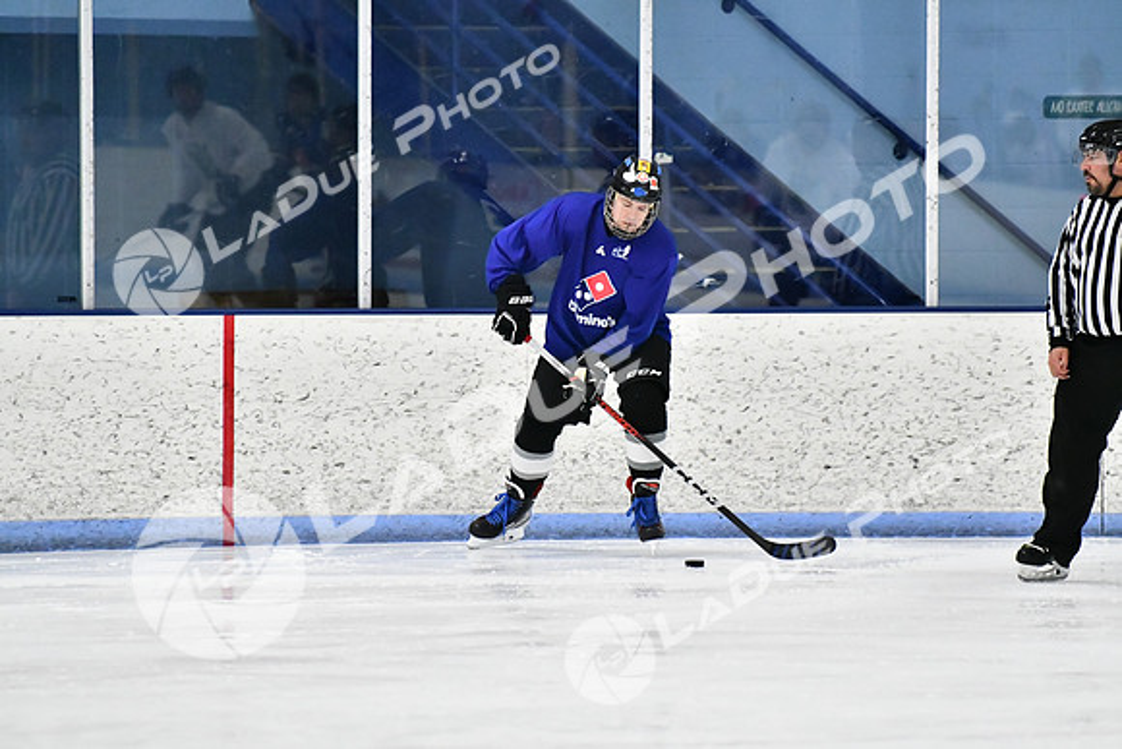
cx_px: 561
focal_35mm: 285
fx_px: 8884
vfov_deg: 4.8
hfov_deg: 7.2
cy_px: 374
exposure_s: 1/1250
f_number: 3.2
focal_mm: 190
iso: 6400
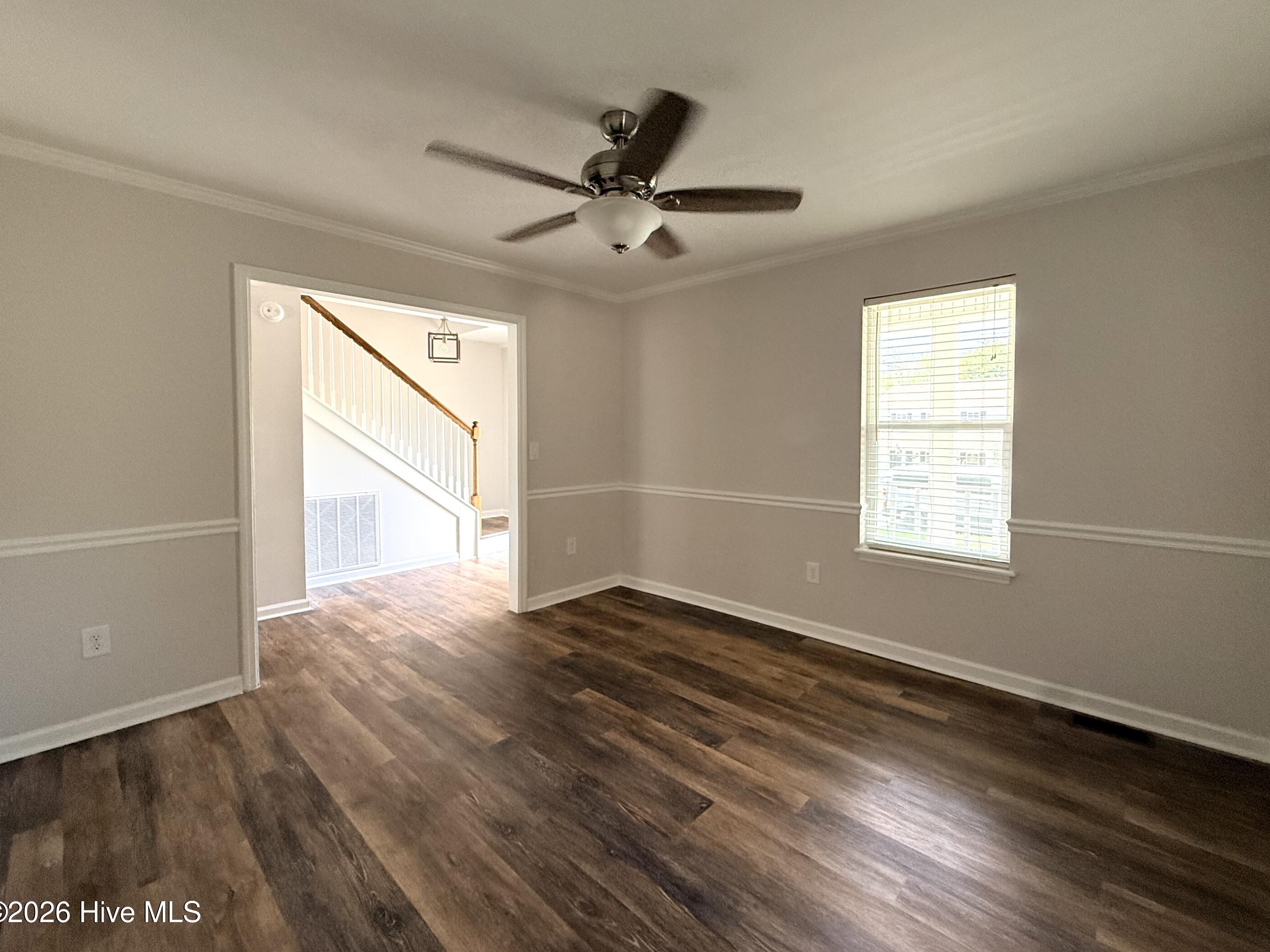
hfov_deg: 98.1
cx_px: 664
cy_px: 449
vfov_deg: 81.7
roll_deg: -0.3
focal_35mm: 15
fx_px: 550
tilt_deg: -1.3
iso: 250
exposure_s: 1/99
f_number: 2.2
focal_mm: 2.22
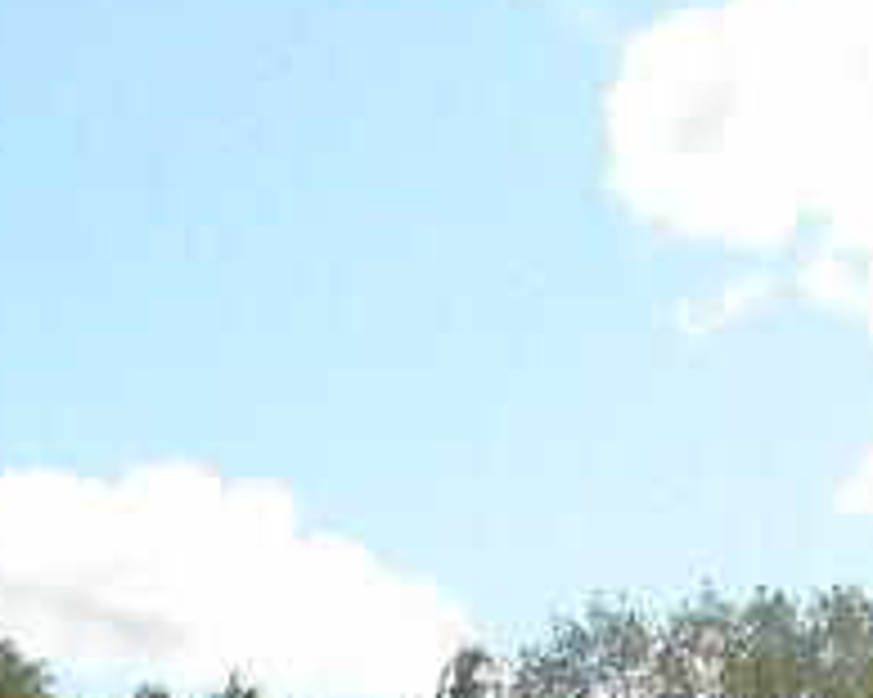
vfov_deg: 10.4
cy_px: 1666
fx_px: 3331
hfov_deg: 14.4
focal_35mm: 129
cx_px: 1084
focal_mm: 4.4
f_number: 3.4
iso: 80
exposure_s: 1/800
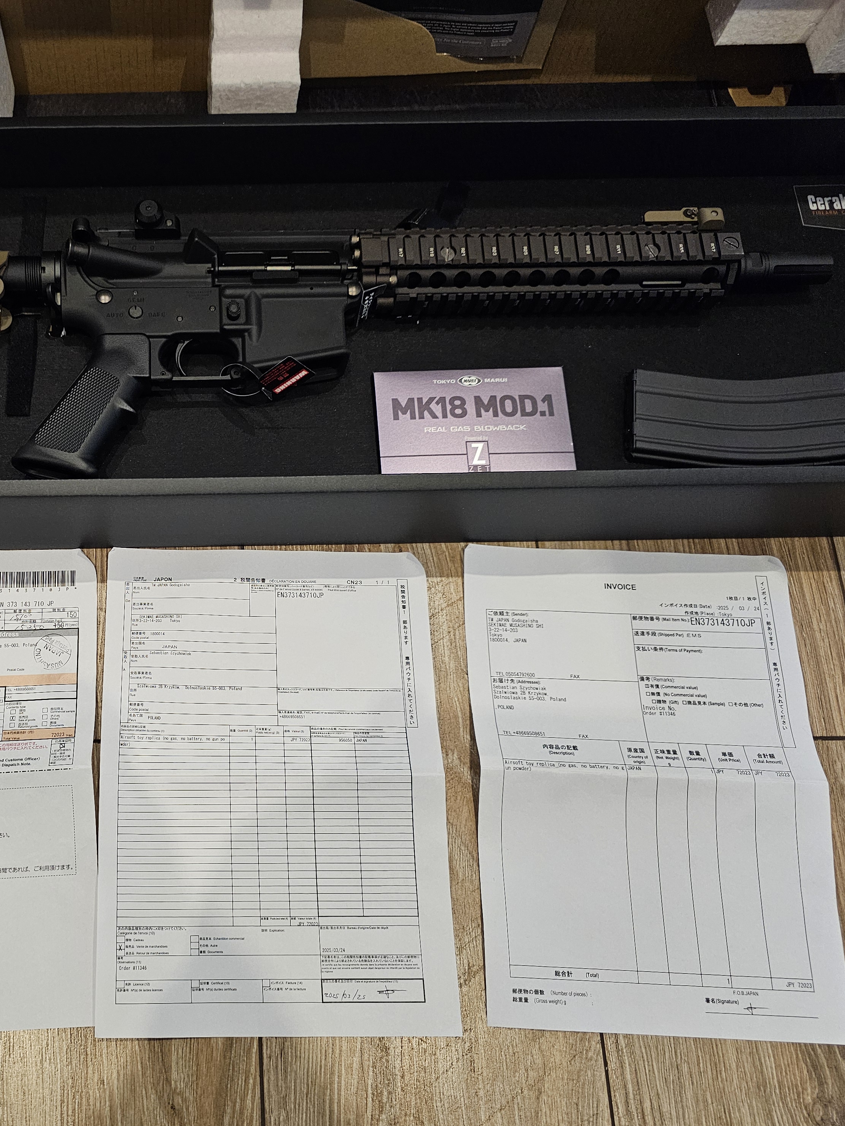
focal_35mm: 31
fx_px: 1009
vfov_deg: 58.4
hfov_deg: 43.3
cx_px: 164
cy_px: 563
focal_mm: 6.3
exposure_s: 1/100
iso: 500
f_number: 1.7
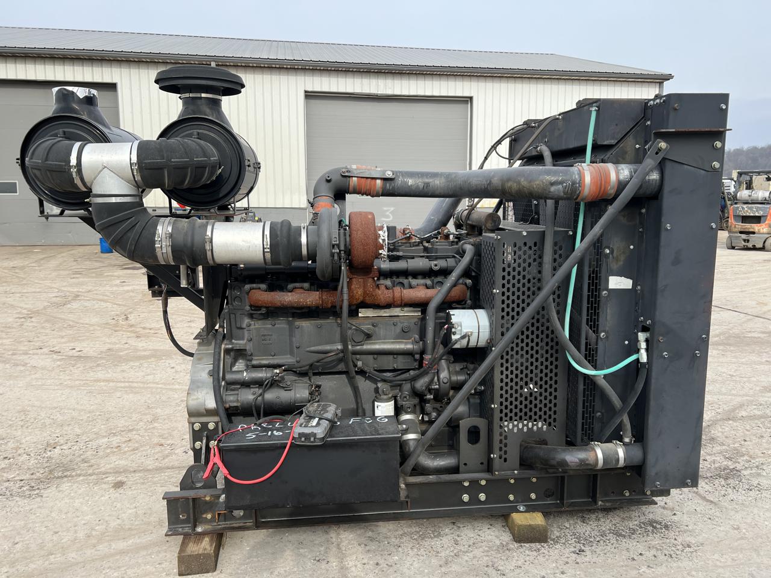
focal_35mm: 26
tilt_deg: -8.0
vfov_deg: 53.1
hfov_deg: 67.3
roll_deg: -0.2
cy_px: 289
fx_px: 579
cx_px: 386
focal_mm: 5.7
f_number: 1.5
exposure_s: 1/1669
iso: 50
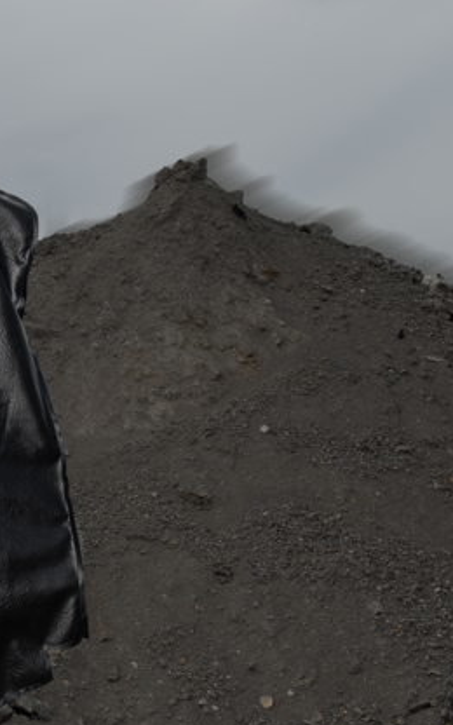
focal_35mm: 81
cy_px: 351
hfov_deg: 15.3
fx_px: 1600
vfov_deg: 25.5
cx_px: -139
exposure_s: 1/160
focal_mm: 32
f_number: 13
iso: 250
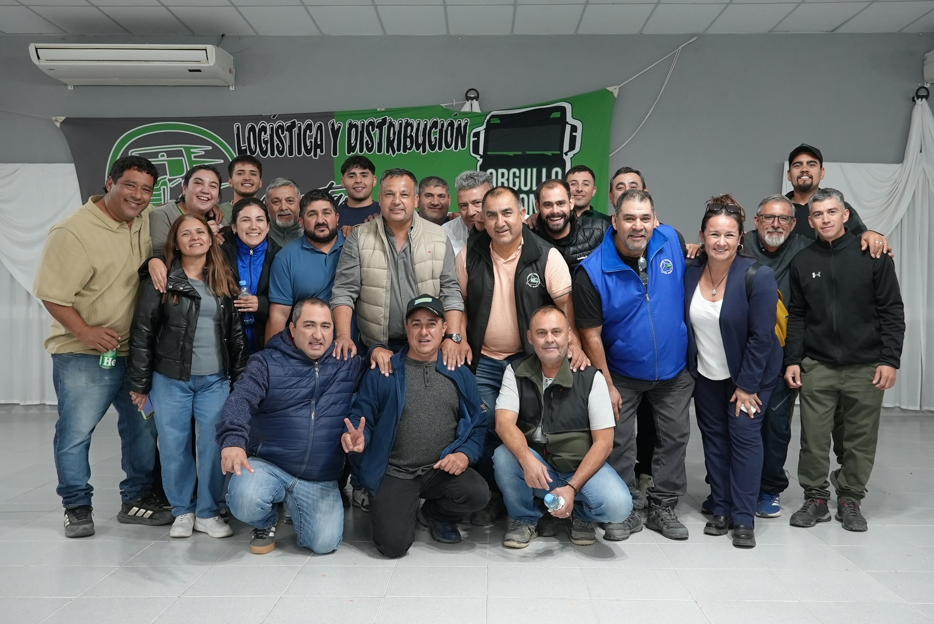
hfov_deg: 57.2
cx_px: 467
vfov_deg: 40.0
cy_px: 312
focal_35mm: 33
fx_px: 856
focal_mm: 22
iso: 2500
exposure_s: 1/160
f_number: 4
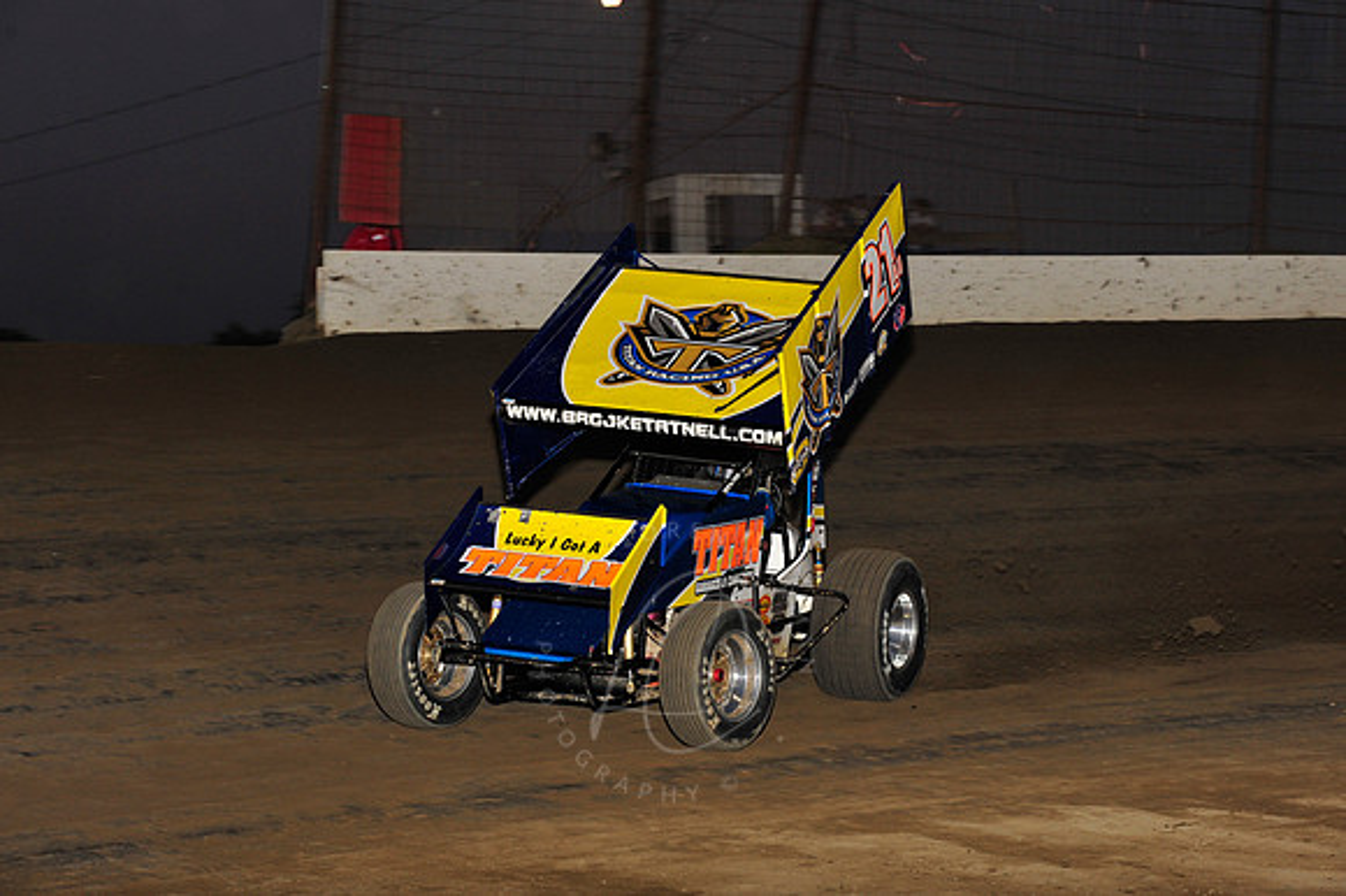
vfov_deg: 13.7
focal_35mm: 100
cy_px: 448
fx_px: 3737
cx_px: 673
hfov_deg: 20.4
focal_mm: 100
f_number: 7.1
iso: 1000
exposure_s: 1/320
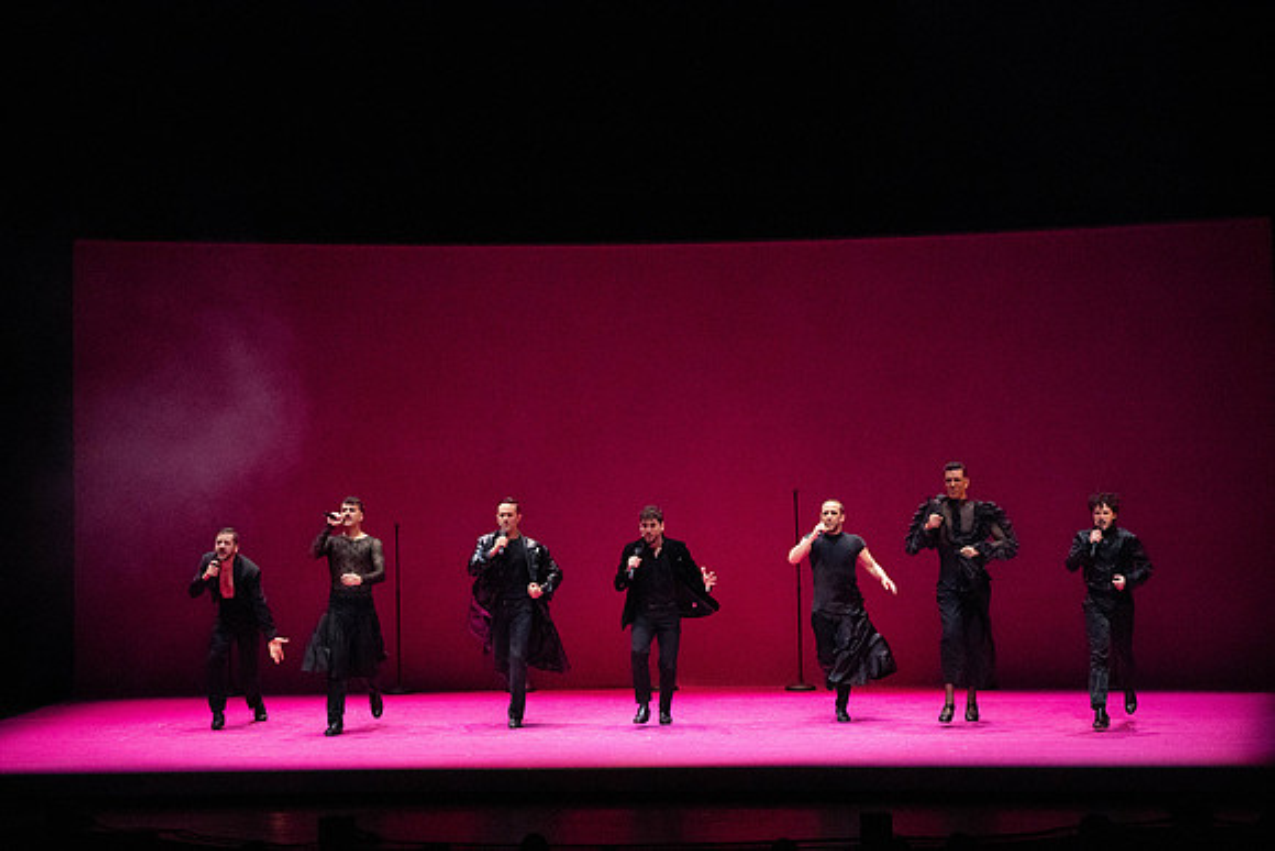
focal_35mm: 135
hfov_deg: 15.2
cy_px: 426
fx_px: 4782
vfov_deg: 10.2
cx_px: 638
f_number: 9
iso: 25600
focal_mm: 135
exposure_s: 1/400
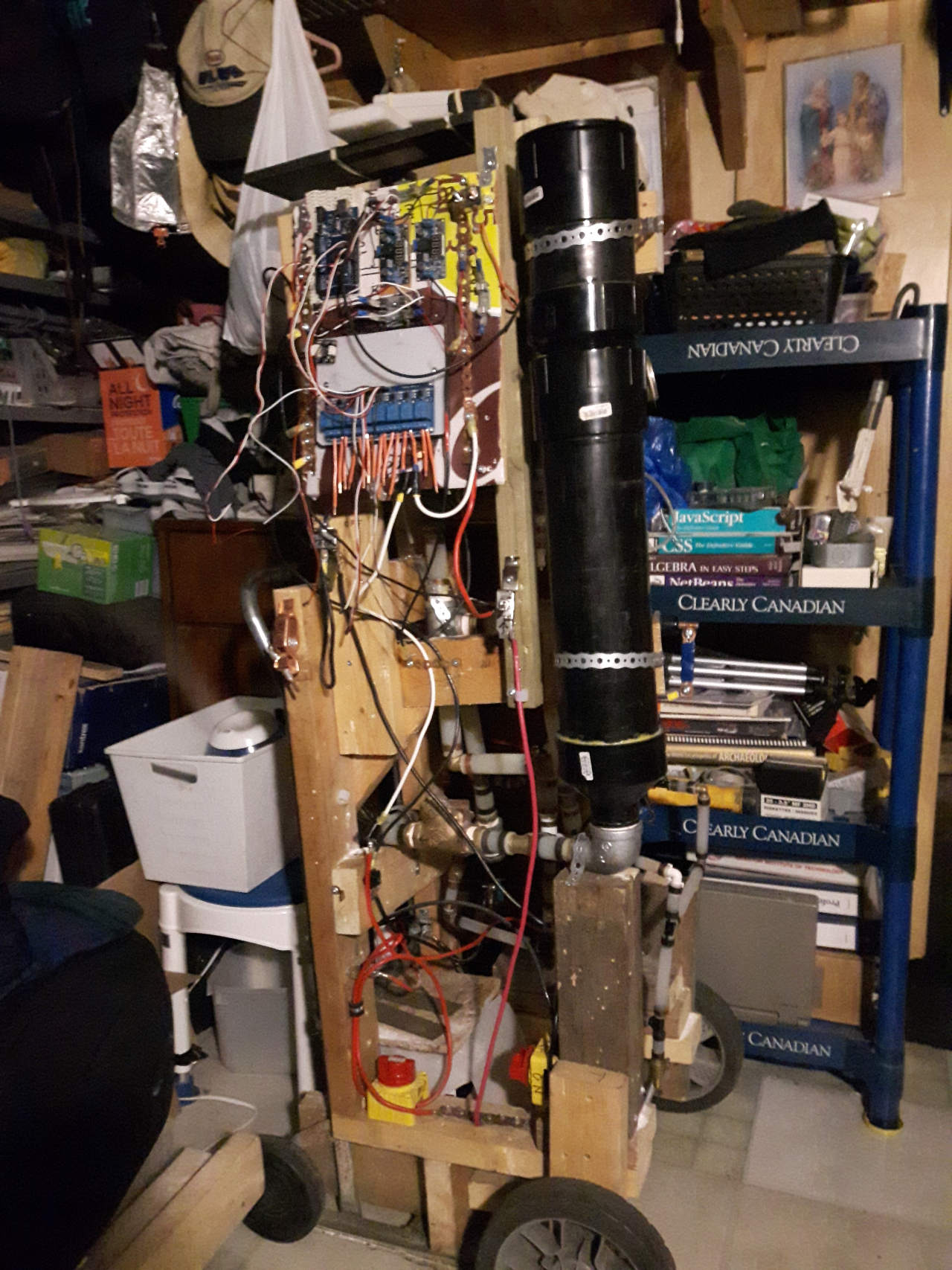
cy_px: 635
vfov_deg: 58.4
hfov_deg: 45.4
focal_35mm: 31
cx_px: 476
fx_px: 1137
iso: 1250
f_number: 1.9
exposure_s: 1/17
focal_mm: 3.7
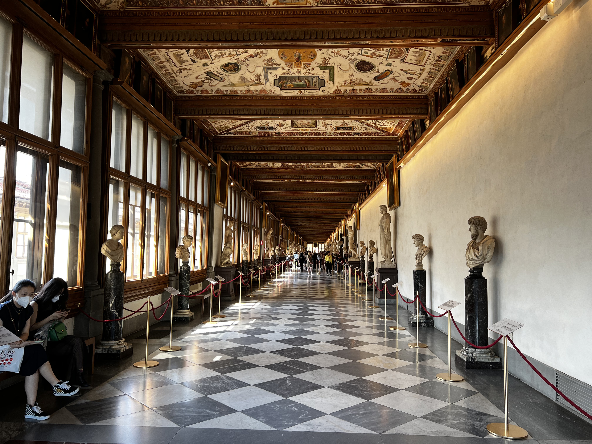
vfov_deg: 53.1
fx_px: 445
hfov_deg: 67.3
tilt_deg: +3.9
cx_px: 296
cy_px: 222
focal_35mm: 26
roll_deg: -0.5
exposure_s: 1/81
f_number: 1.5
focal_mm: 5.7
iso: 64
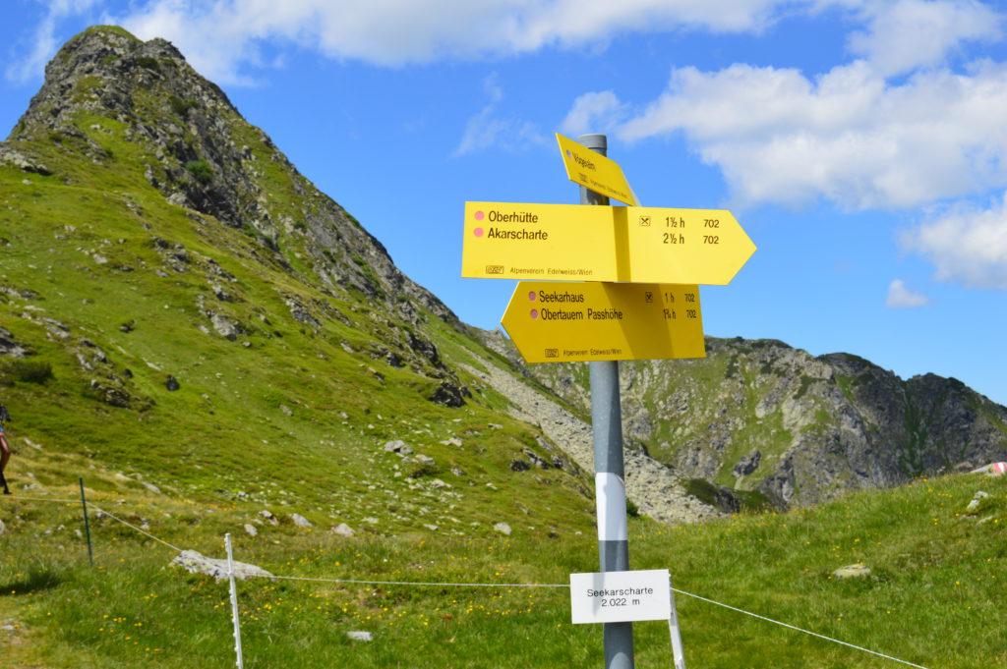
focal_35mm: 57
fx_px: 1593
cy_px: 334
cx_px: 504
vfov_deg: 23.7
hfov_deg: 35.1
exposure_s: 1/500
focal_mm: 38
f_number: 11
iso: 400
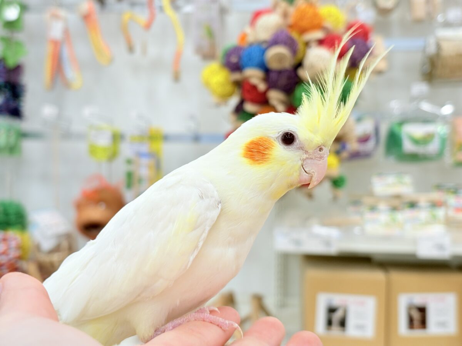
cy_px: 173
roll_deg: +0.4
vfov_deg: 28.0
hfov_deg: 36.8
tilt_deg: -2.4
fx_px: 694
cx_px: 231
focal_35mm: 52
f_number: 1.6
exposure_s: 1/50
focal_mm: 5.96
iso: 40
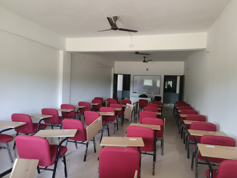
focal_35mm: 23
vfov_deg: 58.9
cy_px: 89
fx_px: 157
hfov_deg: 73.9
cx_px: 118
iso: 1466
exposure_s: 1/33.3
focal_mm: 5.5
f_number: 1.75
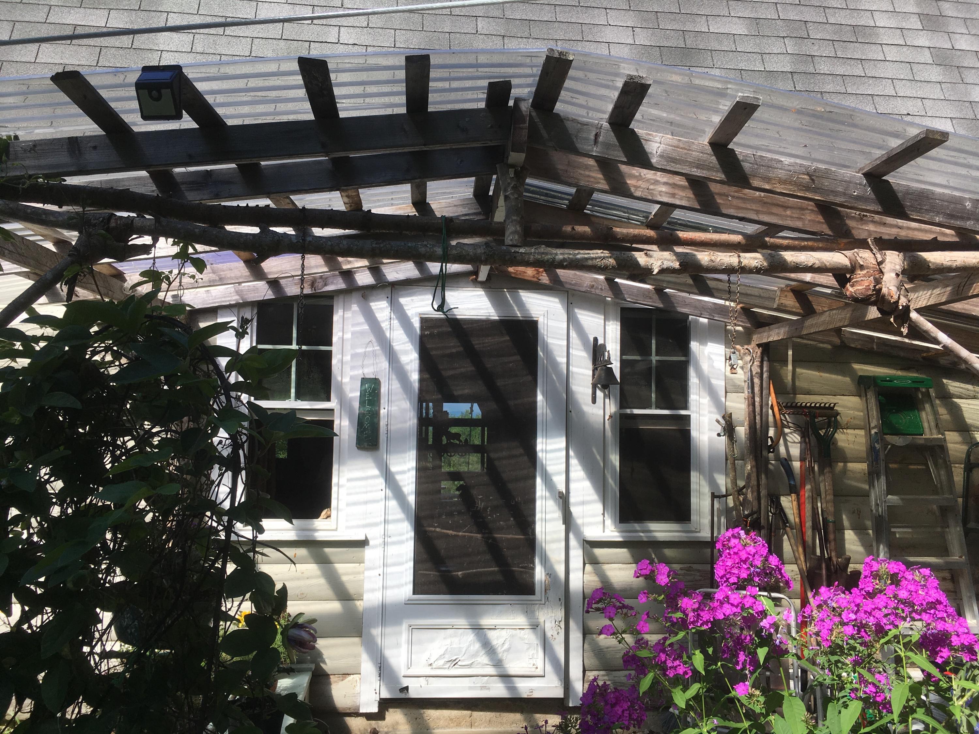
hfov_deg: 61.7
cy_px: 367
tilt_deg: +3.7
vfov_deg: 48.2
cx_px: 490
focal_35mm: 29
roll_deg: -1.3
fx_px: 820
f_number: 2.2
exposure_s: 1/1183
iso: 25
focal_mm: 4.15
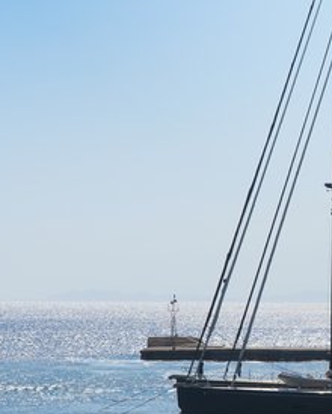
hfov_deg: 11.7
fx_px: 1609
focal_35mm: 131
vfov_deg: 14.5
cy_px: 372
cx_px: 292
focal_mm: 32
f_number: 8
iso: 100
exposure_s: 1/800
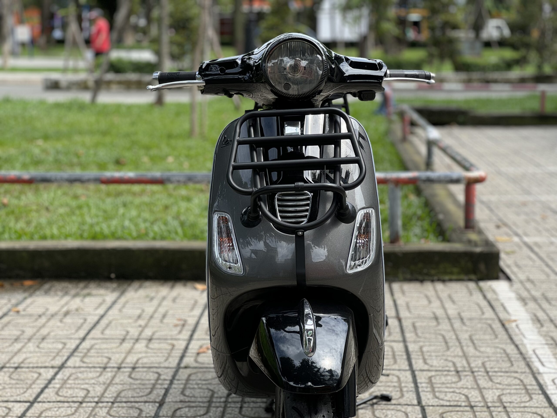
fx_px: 1239
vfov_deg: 19.1
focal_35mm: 77
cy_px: 209
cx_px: 278
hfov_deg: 25.3
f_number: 2.8
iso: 25
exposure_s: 1/244
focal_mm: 9
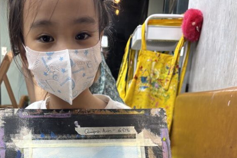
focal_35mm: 48
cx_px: 83
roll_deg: -3.3
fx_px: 316
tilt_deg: -17.6
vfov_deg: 25.1
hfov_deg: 40.7
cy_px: 192
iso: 100
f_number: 1.6
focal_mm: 5.96
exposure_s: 1/100
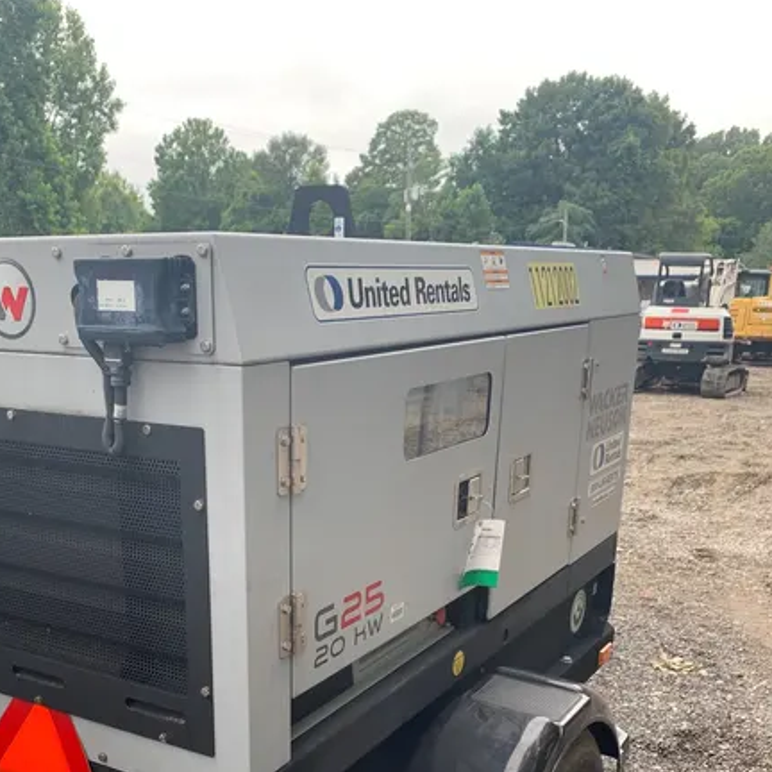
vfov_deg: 41.0
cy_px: 621
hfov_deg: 42.6
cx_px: 300
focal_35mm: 39
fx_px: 984
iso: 25
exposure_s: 1/122
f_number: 1.8
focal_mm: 4.25
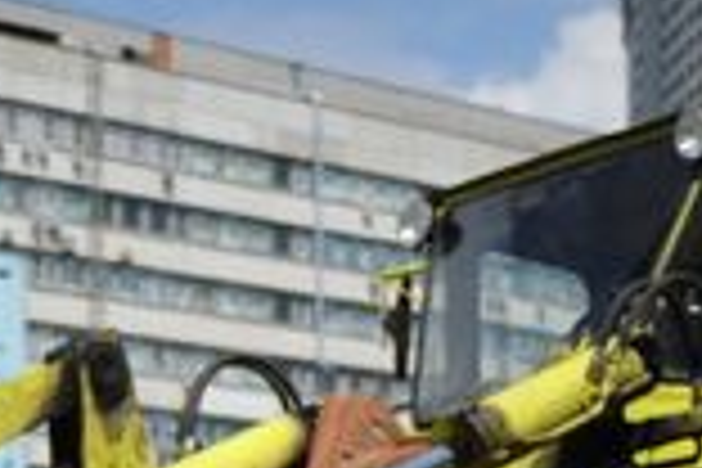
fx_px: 3334
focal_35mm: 171
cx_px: 63
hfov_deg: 11.9
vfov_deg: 7.8
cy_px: 868
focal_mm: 38
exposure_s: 1/6400
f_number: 2.8
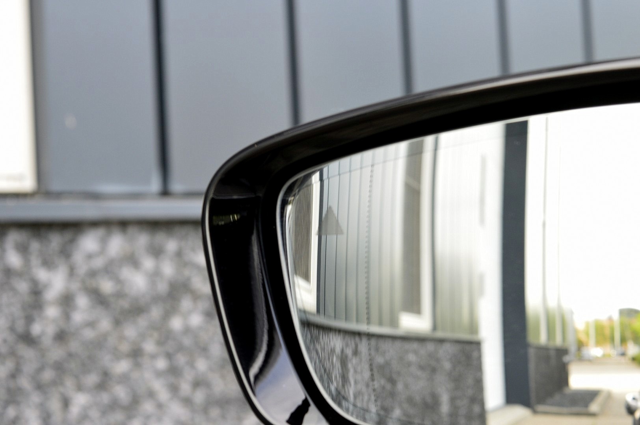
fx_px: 1465
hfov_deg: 24.6
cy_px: 212
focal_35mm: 82
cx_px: 320
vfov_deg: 16.5
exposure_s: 1/60
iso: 400
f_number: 8
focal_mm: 55
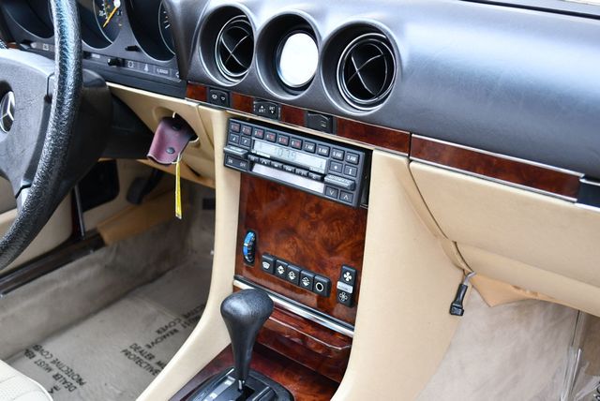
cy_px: 200
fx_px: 667
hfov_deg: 48.4
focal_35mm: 40
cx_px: 300
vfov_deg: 33.5
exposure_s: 1/250
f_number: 3.8
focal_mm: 20
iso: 720
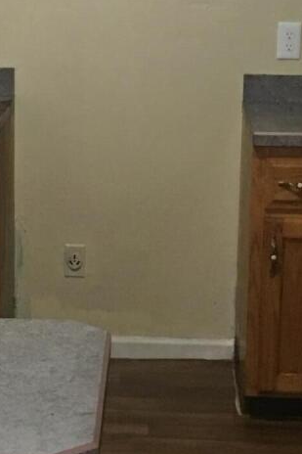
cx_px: 54
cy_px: 191
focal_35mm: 130
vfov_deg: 15.8
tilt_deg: -11.1
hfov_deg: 10.5
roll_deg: -0.2
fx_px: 1637
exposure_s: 1/15
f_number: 2.2
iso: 100
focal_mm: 4.15
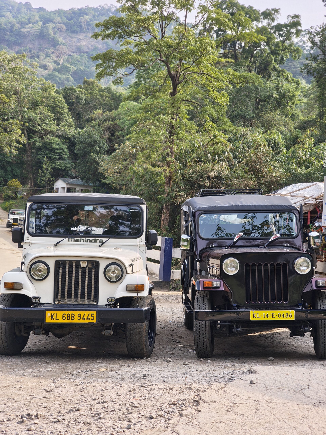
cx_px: 163
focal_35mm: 50
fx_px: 628
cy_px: 218
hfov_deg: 29.1
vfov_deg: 38.2
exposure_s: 1/231
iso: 50
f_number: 2
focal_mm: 7.1
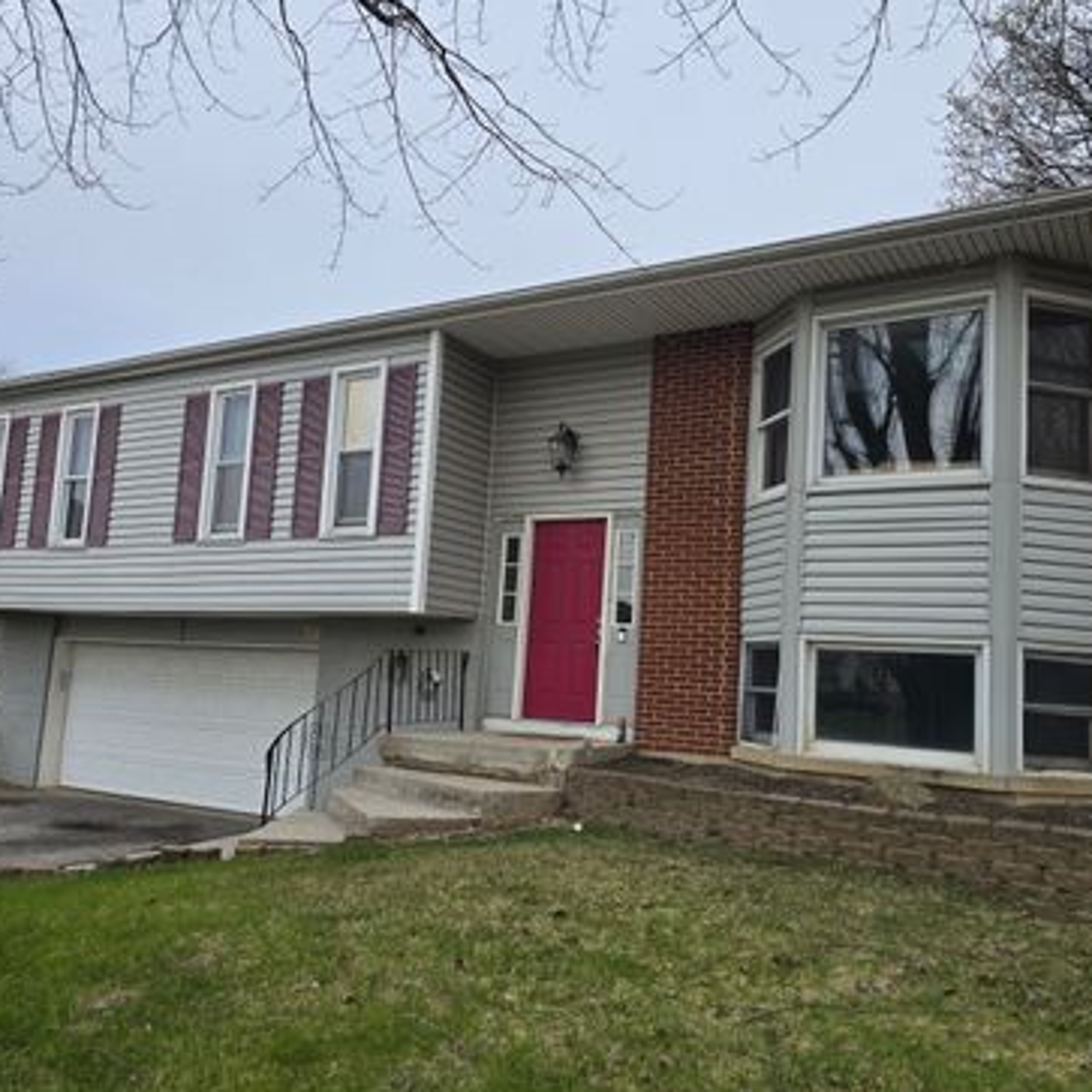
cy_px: 558
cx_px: 590
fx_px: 999
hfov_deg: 57.2
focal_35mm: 28
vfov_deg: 57.3
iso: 20
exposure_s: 1/180
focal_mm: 6.3
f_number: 1.7
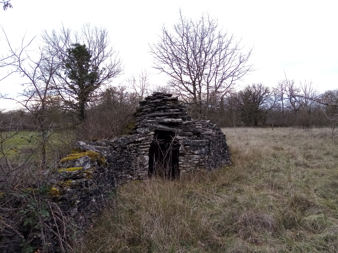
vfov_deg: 53.1
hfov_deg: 67.3
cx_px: 169
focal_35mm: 26
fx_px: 254
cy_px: 126
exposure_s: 1/238
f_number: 1.8
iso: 108
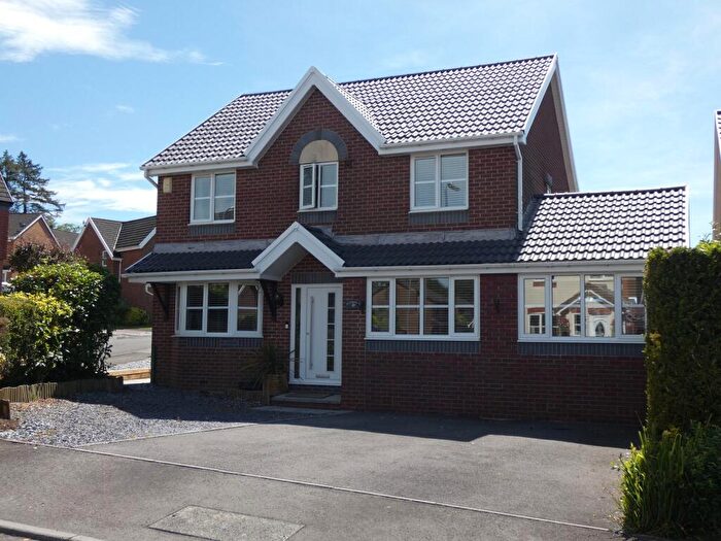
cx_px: 360
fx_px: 750
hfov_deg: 51.4
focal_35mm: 36
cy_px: 270
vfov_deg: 39.7
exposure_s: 1/640
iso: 80
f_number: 3.5
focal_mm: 6.5
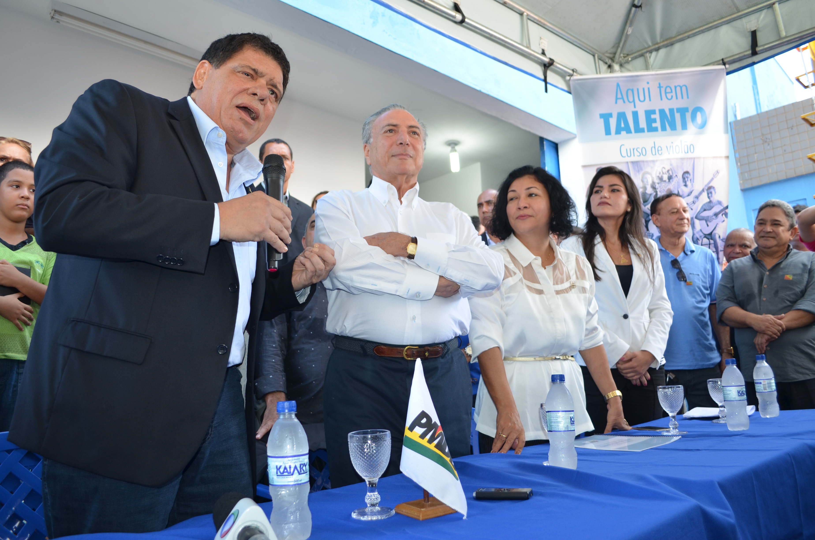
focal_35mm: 27
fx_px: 610
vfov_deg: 47.7
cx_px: 408
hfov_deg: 67.5
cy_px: 270
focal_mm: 18
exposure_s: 1/125
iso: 250
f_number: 3.5
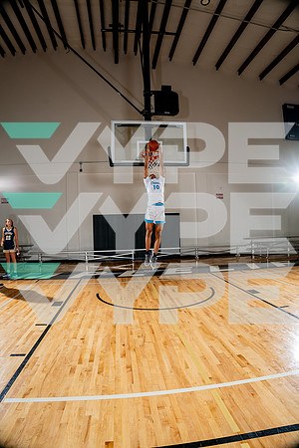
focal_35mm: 20
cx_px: 150
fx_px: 249
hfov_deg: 61.9
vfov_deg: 84.0
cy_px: 224
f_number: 5.6
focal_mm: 20
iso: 200
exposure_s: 1/250
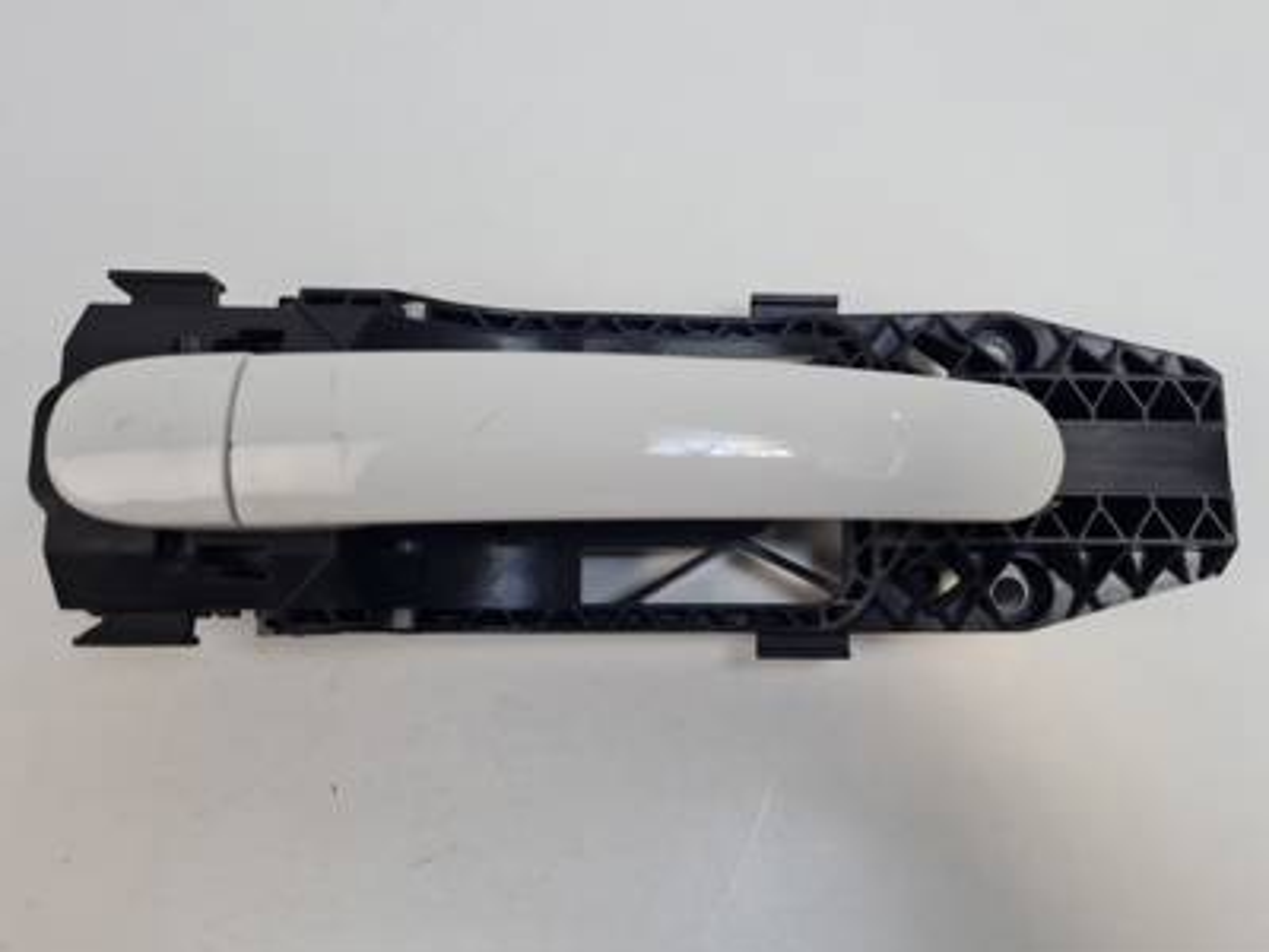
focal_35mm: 26
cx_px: 634
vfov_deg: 53.1
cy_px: 476
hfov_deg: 67.3
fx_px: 953
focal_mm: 5.4
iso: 50
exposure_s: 1/332
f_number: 1.8
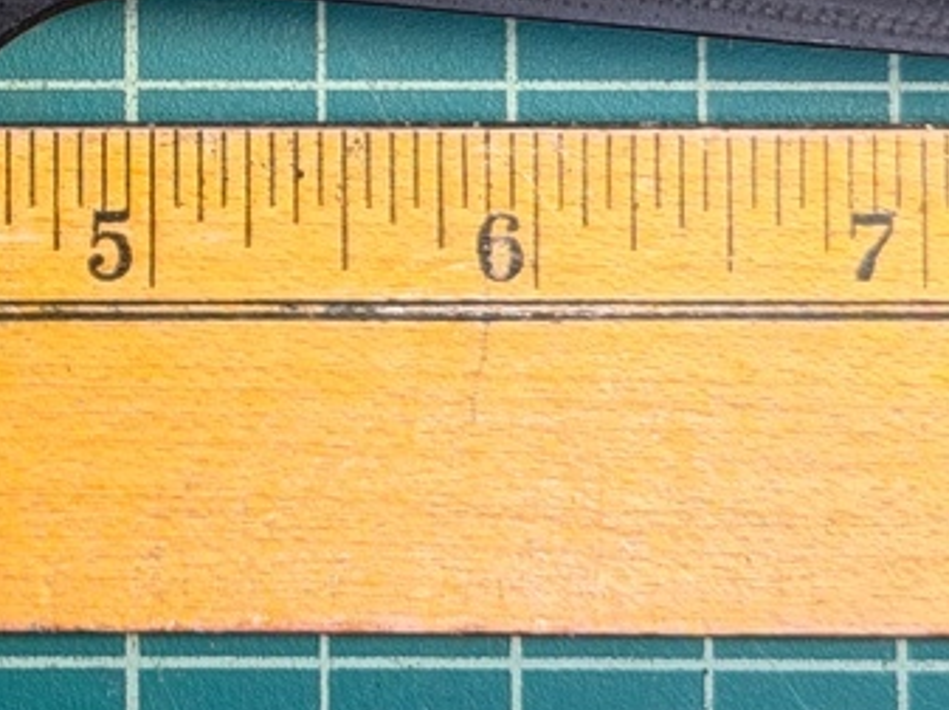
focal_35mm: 146
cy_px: -192
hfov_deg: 13.3
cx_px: -17
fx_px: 3998
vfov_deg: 10.0
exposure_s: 1/120
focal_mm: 6.76
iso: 64
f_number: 1.78
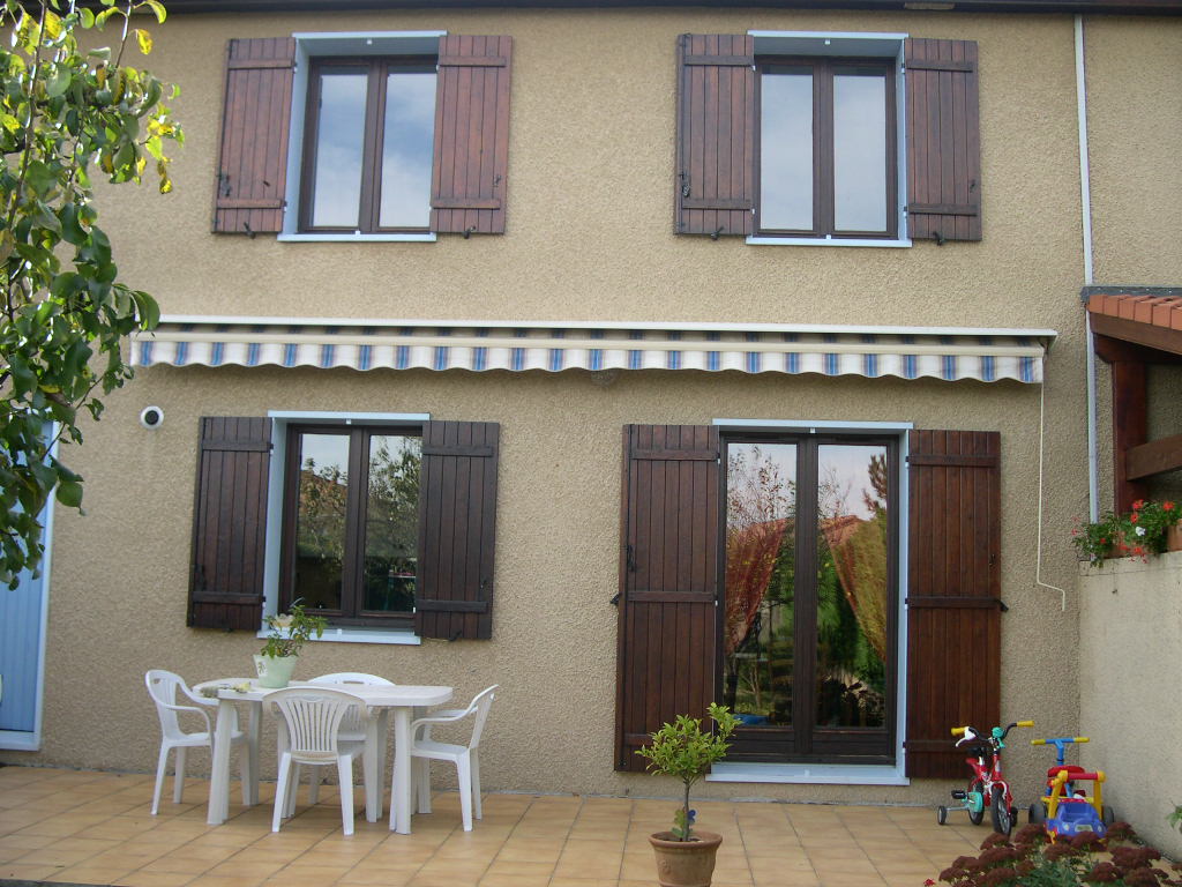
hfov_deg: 49.0
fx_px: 1298
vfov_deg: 37.7
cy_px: 444
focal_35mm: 38
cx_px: 591
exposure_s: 1/253
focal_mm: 8
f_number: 2.8
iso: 100
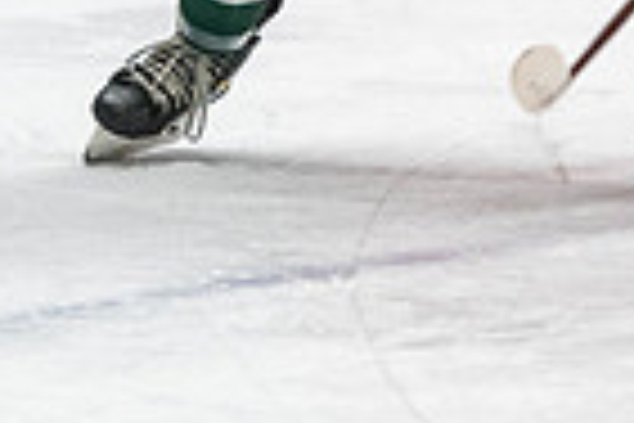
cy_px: -447
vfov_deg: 2.3
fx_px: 10531
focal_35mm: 598
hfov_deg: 3.4
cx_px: 301
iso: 2200
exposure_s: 1/640
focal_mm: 135
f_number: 2.8
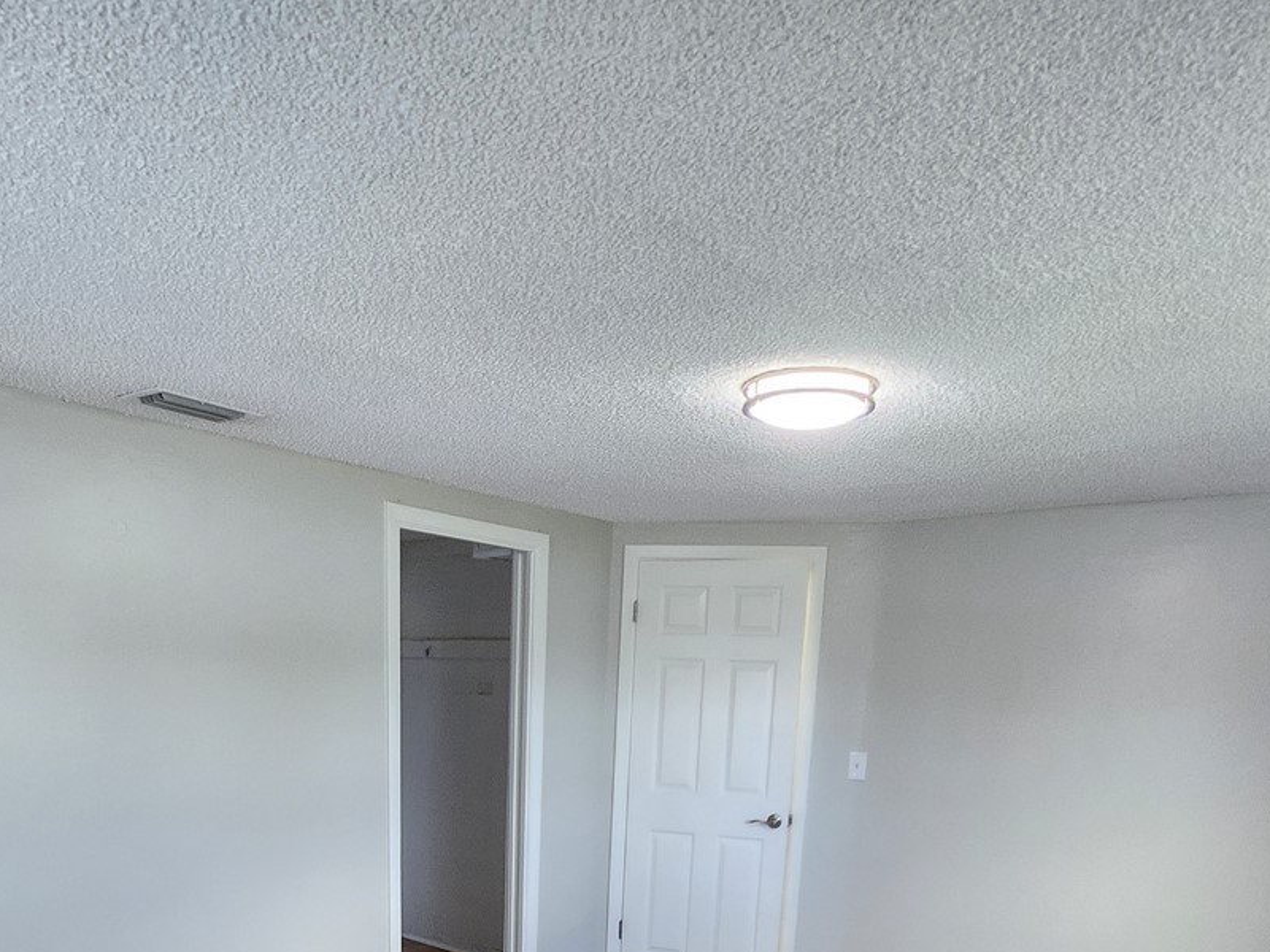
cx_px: 578
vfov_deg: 46.5
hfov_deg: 67.2
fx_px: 954
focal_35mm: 26
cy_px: 900
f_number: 2.2
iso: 160
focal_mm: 1.74
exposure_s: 1/60
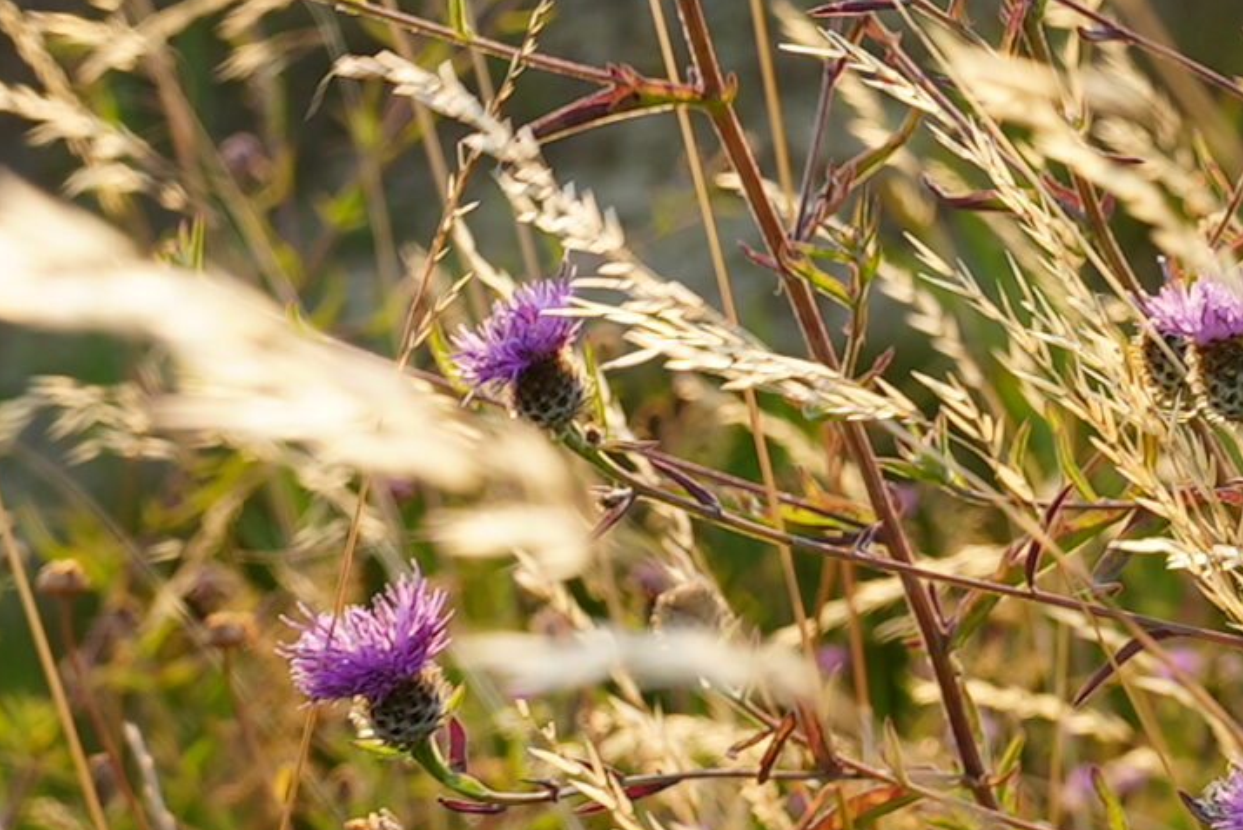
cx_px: 2194
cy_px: -639
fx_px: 5942
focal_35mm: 172
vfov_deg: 7.8
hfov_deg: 11.2
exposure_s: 1/50
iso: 100
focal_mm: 32
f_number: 8
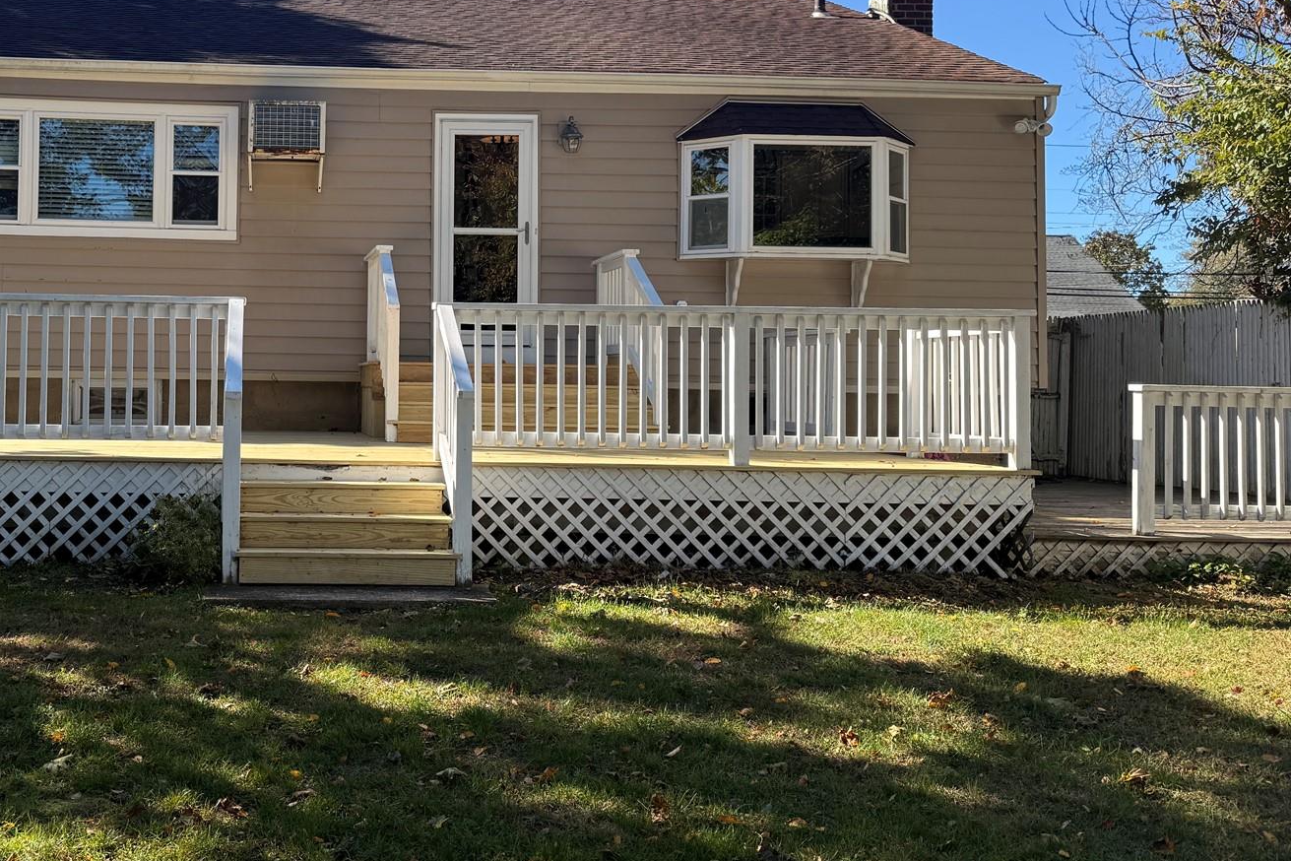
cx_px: 314
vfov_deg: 34.1
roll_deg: -0.9
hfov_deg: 47.6
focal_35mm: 39
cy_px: 332
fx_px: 1398
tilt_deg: +3.4
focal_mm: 6.76
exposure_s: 1/1553
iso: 80
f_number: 1.78
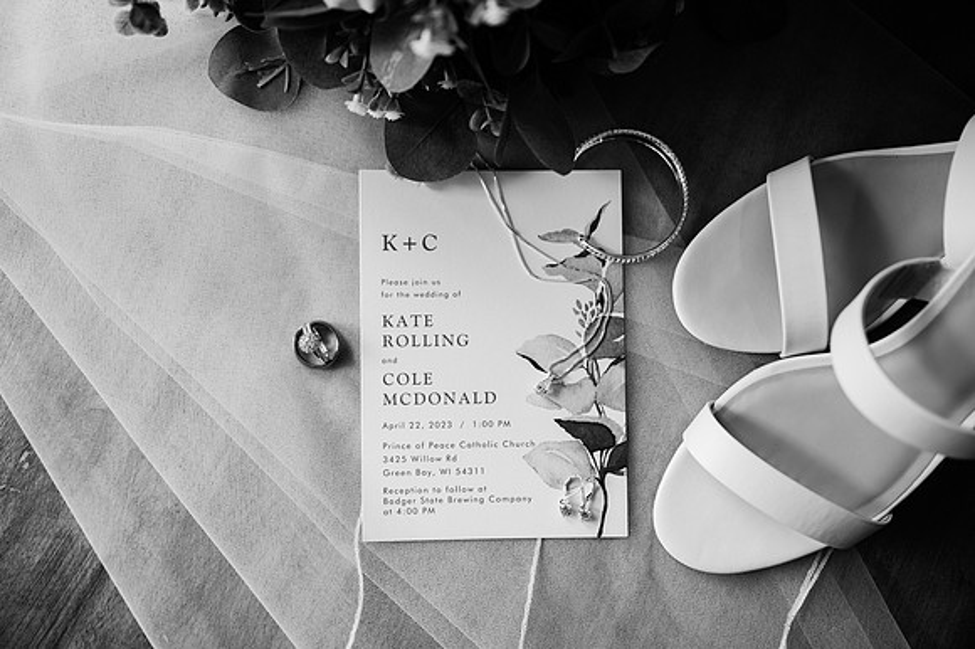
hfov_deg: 55.8
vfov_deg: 38.8
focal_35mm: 34
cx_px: 488
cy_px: 324
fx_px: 920
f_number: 2.8
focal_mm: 34
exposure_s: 1/500
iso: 250
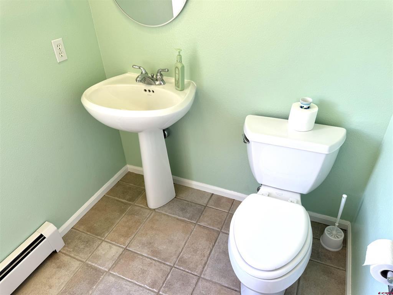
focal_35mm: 24
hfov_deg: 71.6
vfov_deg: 56.8
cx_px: 196
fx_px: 272
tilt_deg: -34.5
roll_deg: +3.9
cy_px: 148
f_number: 1.78
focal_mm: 6.76
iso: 64
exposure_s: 1/120
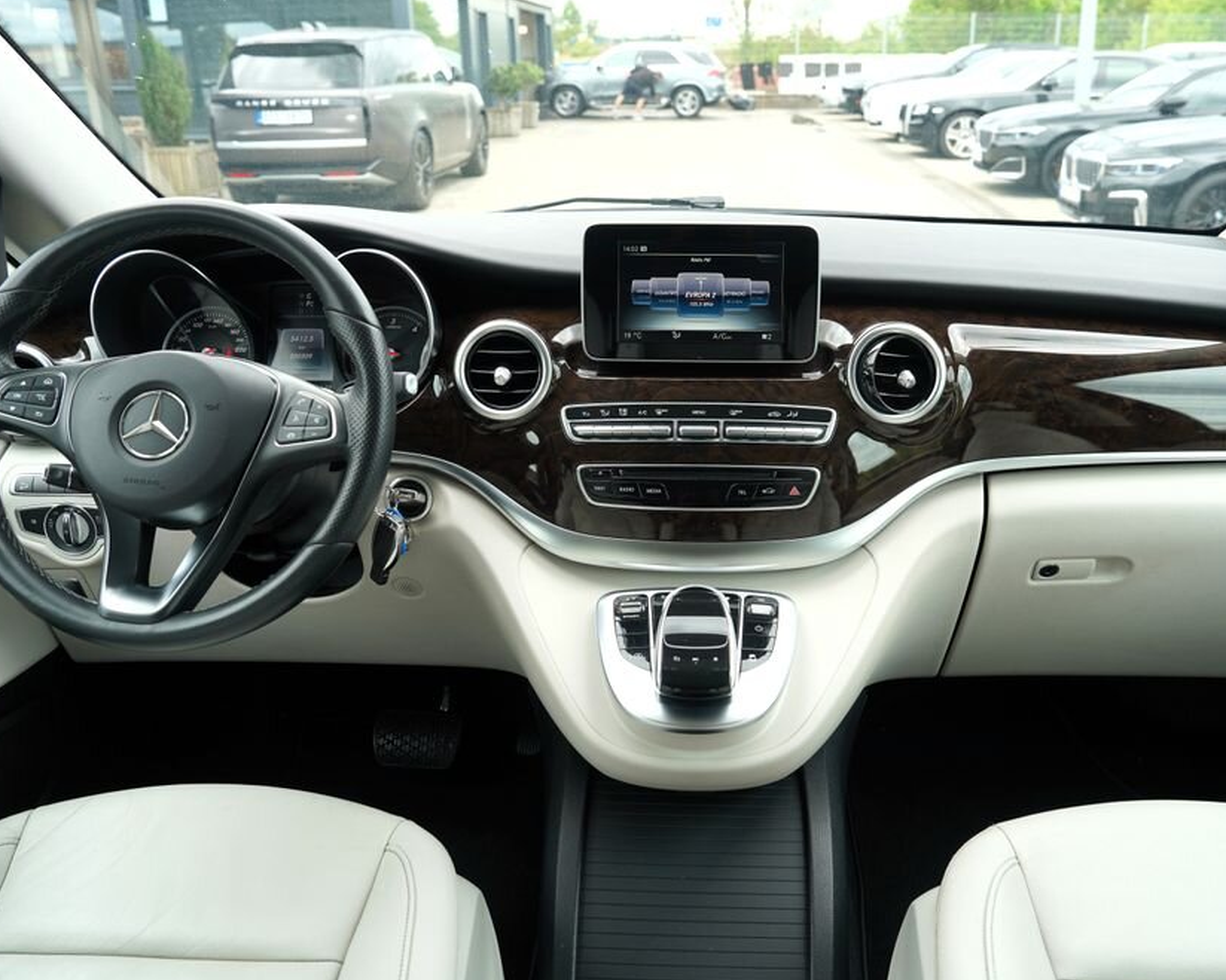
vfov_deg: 51.5
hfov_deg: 62.1
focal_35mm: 28
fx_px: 1016
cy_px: 480
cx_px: 671
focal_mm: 24
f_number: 5.6
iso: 100
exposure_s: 1/60
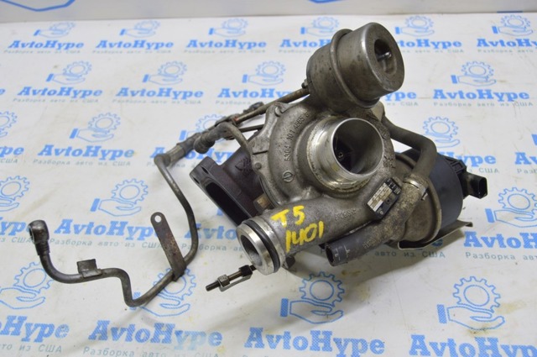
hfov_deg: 55.2
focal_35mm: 34
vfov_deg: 38.3
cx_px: 268
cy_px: 178
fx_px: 514
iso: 400
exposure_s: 1/20
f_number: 5.6
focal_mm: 23
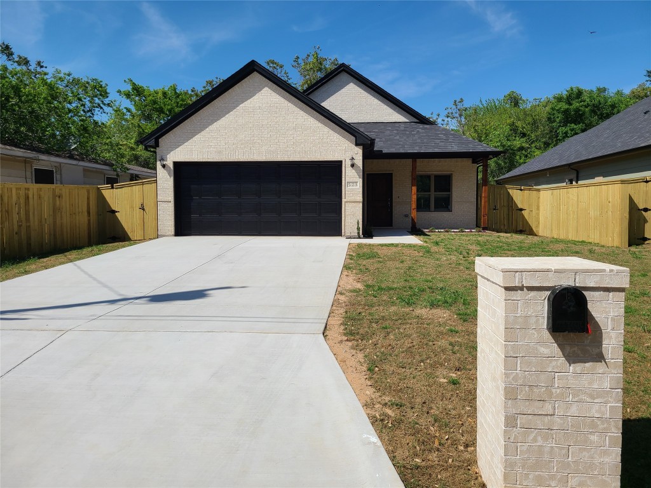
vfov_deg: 53.1
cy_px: 244
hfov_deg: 67.3
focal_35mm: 26
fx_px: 489
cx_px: 326
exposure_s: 1/3436
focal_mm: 5.4
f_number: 1.8
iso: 40
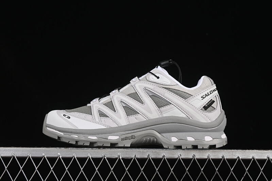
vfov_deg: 18.2
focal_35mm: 75
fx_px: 567
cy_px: 90
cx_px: 136
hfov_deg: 27.0
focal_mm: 50
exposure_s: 1/60
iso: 160
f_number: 8
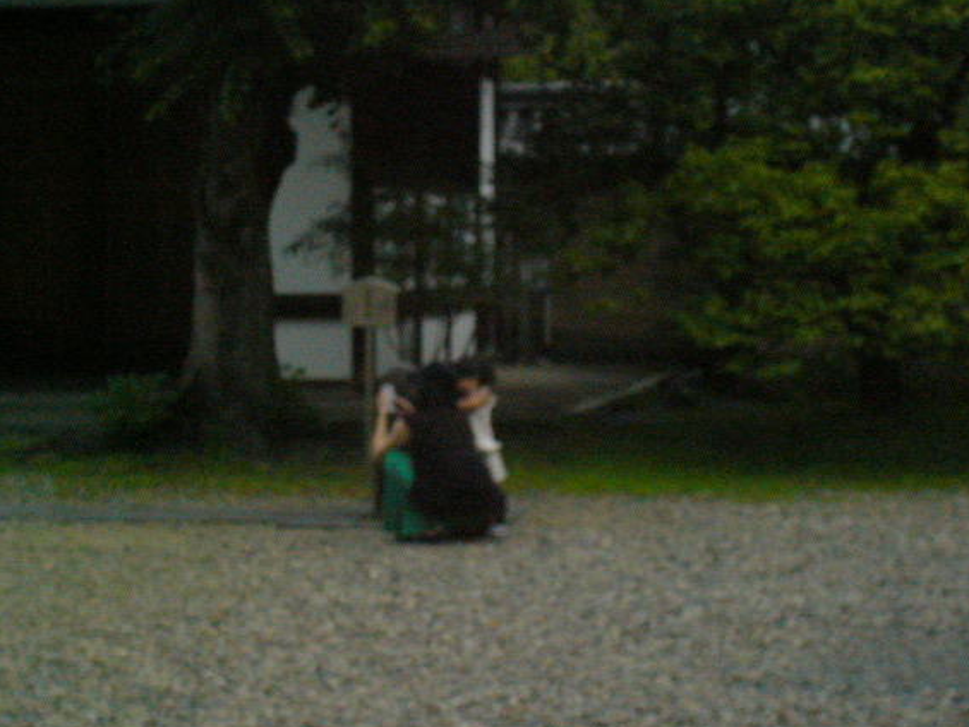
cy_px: 351
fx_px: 3332
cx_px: 437
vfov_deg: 12.5
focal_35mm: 119
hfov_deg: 16.5
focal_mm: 17.4
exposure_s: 1/500
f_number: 14
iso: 400
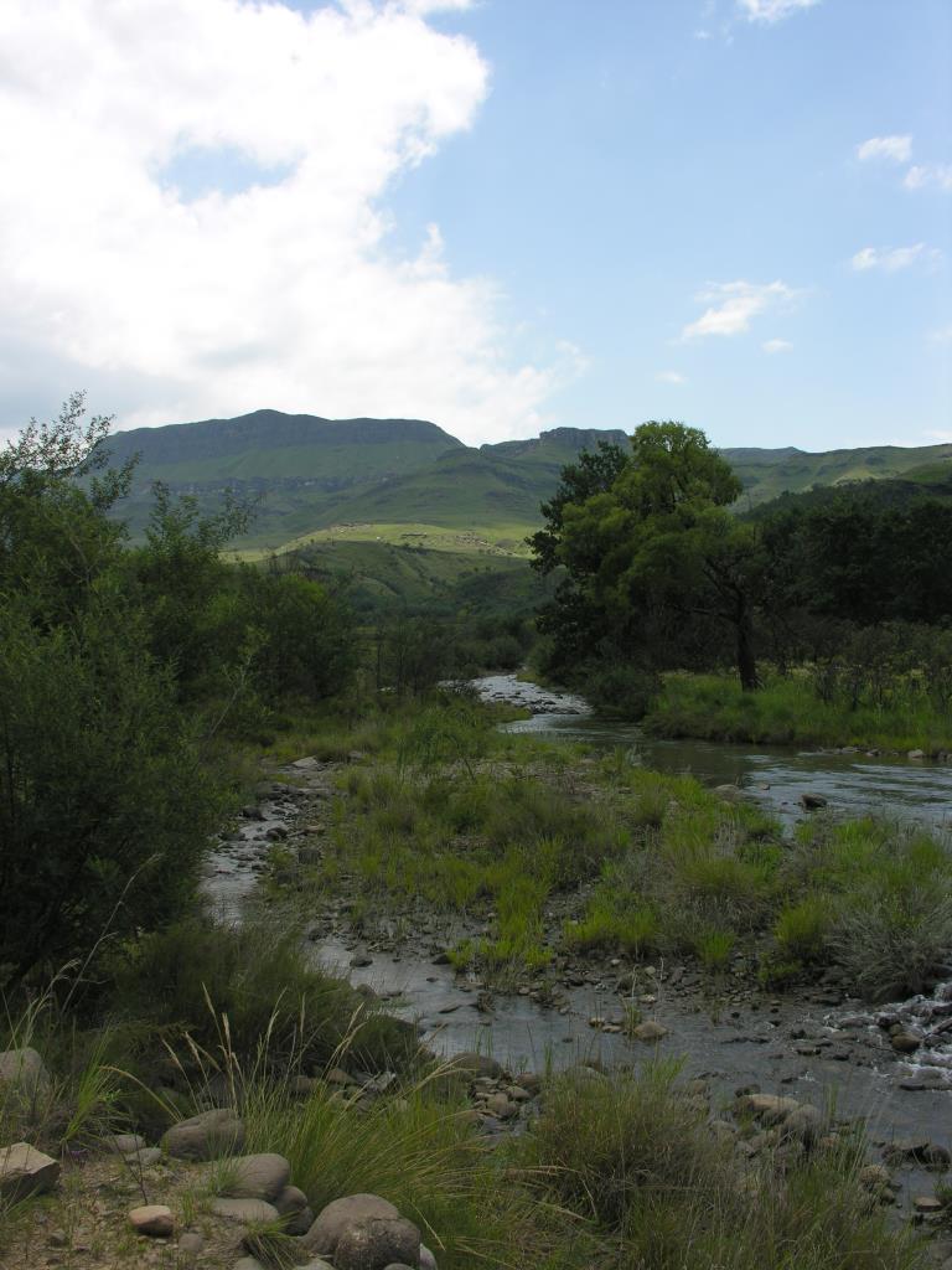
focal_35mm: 35
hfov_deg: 40.7
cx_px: 476
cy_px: 635
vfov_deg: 52.6
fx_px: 1283
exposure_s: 1/195
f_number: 6.3
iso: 50
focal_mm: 8.9
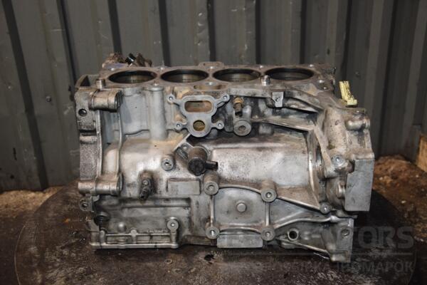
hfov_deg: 43.6
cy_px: 142
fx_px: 534
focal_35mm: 45
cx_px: 214
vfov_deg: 29.9
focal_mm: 30
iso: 800
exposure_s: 1/60
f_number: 5
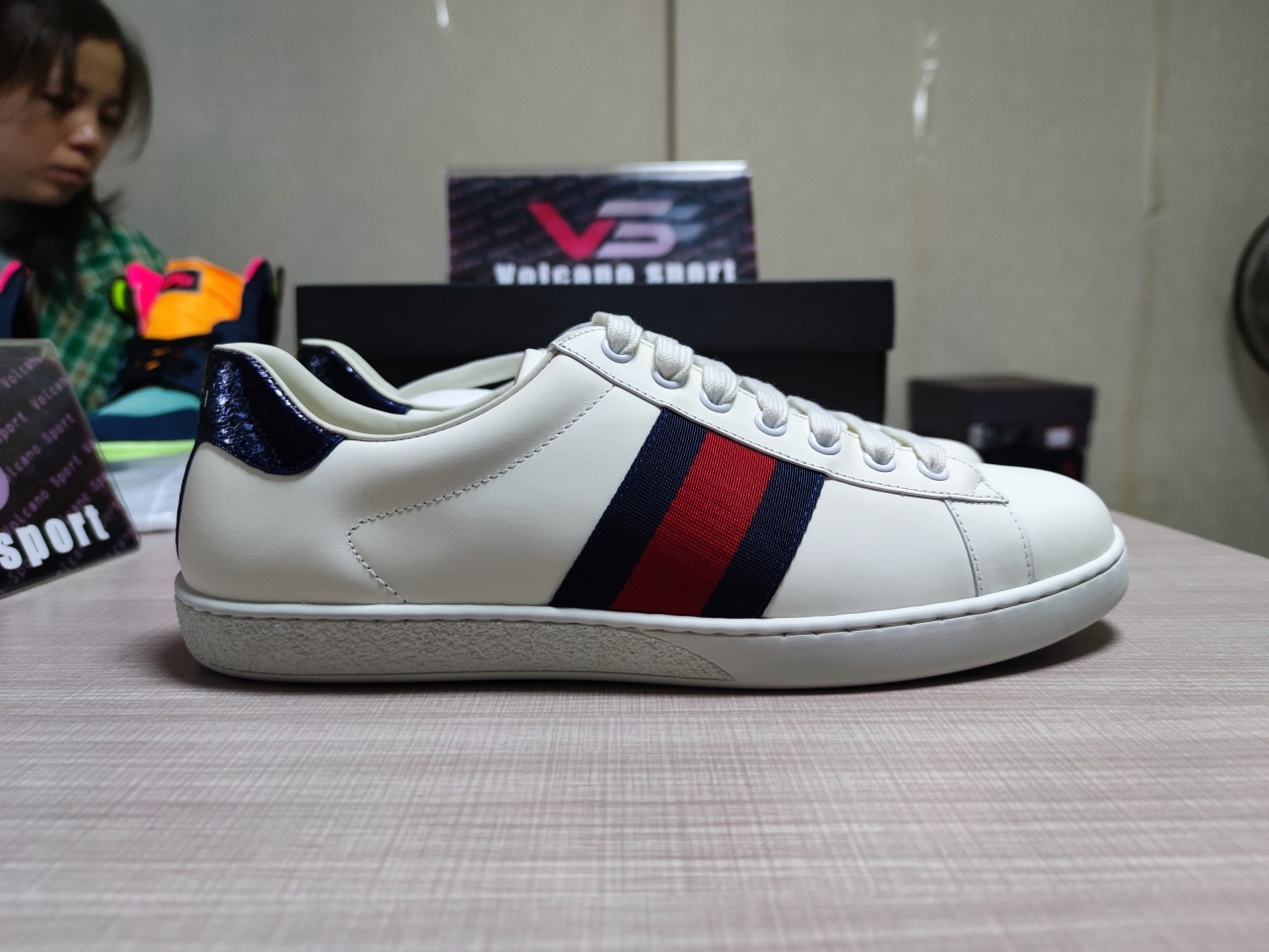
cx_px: 634
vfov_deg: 56.8
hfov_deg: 71.6
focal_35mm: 24
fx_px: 880
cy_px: 476
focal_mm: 6.72
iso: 363
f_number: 1.69
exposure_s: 1/100
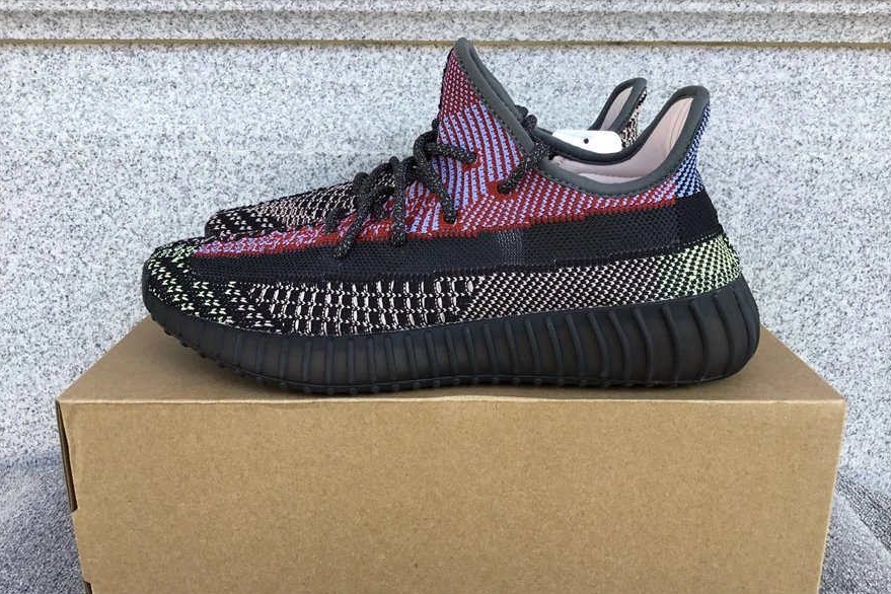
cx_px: 453
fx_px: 817
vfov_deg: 39.9
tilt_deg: -19.4
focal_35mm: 33
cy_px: 340
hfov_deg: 57.2
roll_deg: +0.4
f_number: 2.4
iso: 25
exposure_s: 1/128
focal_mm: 3.3
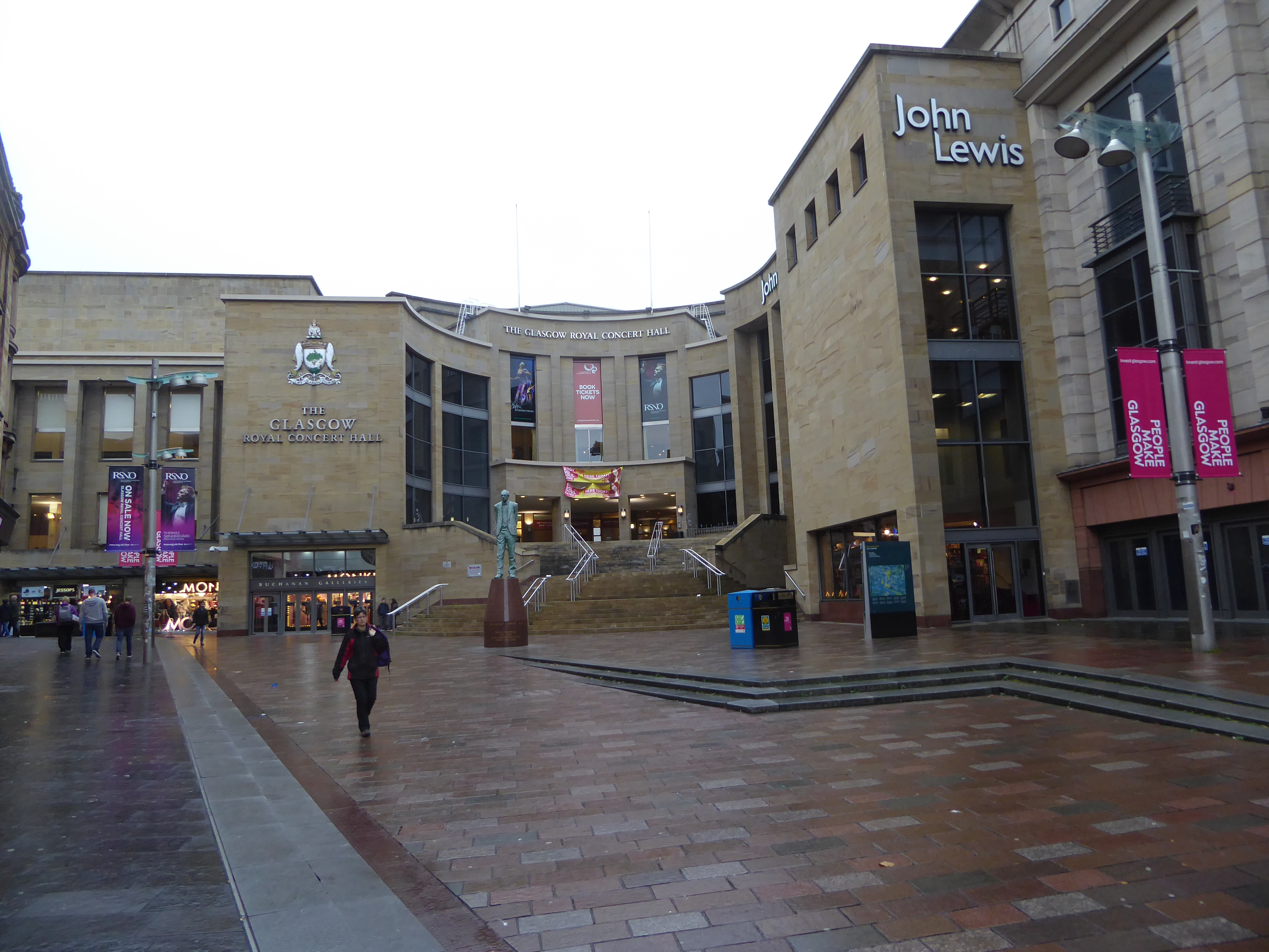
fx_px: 916
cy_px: 476
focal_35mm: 25
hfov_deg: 69.4
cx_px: 634
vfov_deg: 54.9
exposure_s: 1/60
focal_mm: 4.3
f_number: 3.3
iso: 200
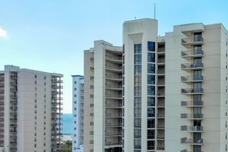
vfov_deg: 29.4
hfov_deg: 42.4
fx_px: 285
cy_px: 114
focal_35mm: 45
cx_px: 169
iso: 100
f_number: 6.3
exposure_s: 1/800
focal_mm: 10.57
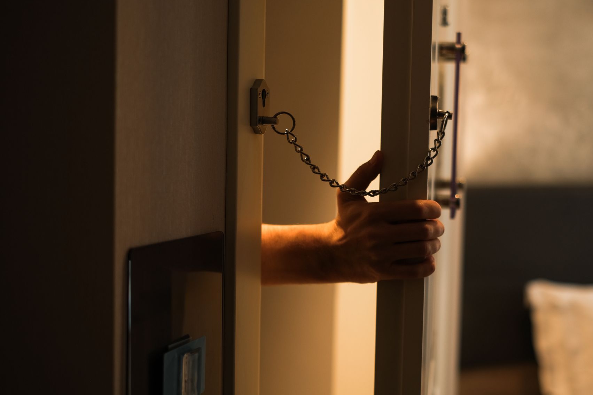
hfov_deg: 30.4
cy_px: 216
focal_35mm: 66
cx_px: 364
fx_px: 1087
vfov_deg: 20.6
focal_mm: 35
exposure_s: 1/50
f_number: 1.8
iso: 125
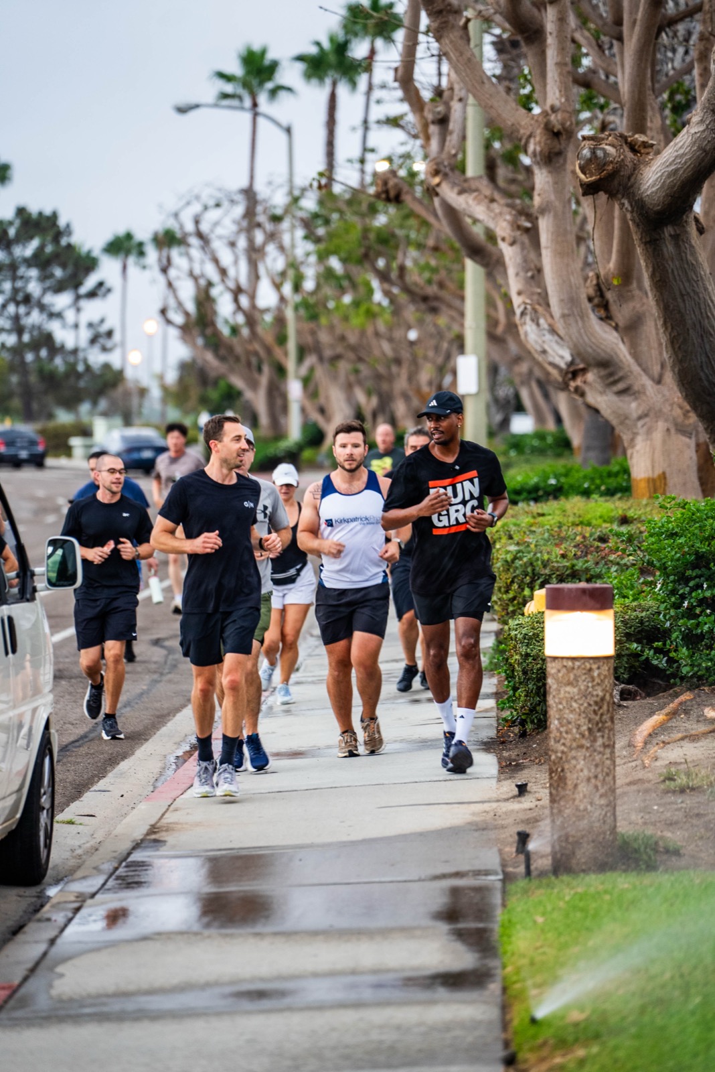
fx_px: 4465
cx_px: 358
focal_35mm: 150
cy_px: 536
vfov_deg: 13.7
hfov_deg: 9.2
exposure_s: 1/125
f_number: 2.8
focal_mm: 150
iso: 800
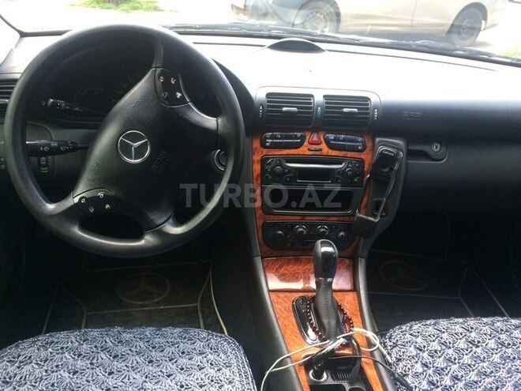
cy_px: 196
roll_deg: -4.7
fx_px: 436
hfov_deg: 61.7
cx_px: 260
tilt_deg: -29.0
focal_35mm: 29
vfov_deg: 48.2
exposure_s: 1/33
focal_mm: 4.15
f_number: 2.2
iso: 64
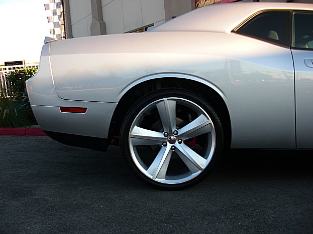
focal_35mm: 37
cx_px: 158
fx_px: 334
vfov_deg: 38.7
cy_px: 120
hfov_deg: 50.1
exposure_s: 1/160
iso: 50
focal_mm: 6.3
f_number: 2.8
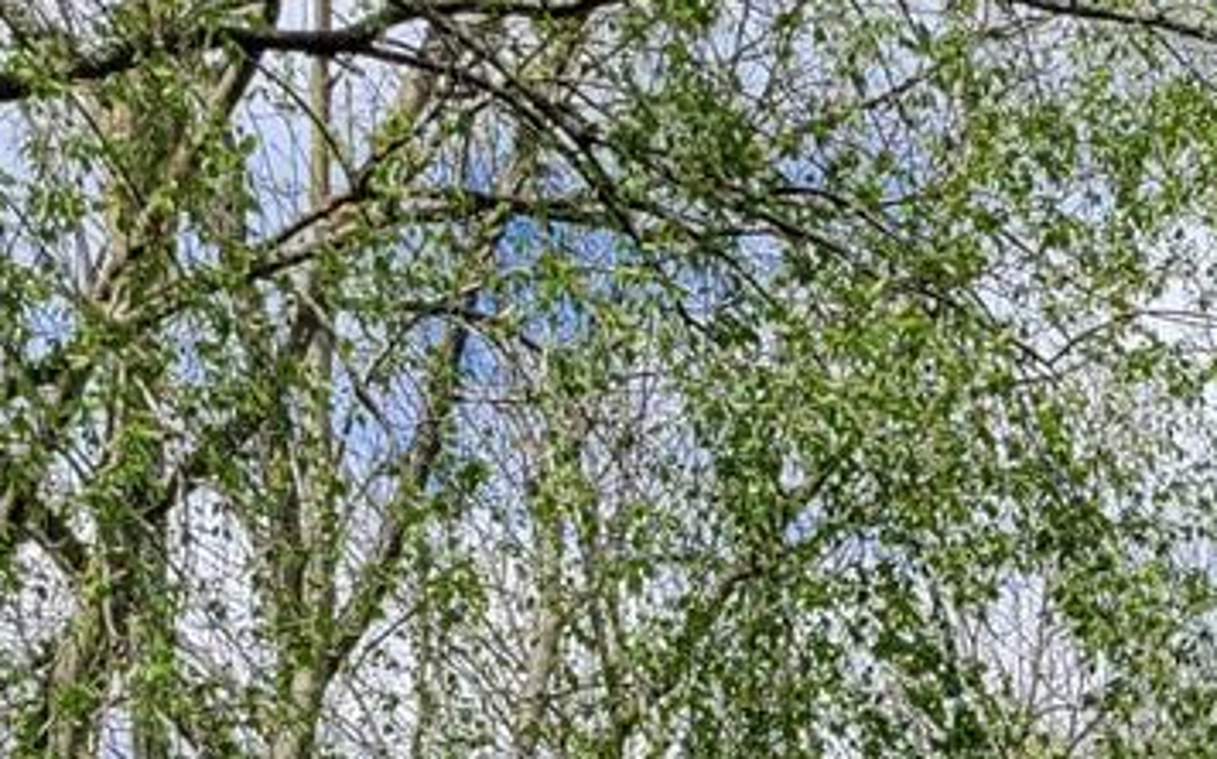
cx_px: 1644
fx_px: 4110
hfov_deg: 15.9
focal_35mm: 124
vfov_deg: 9.2
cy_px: 1956
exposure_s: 1/1884
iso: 40
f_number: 1.8
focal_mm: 5.4
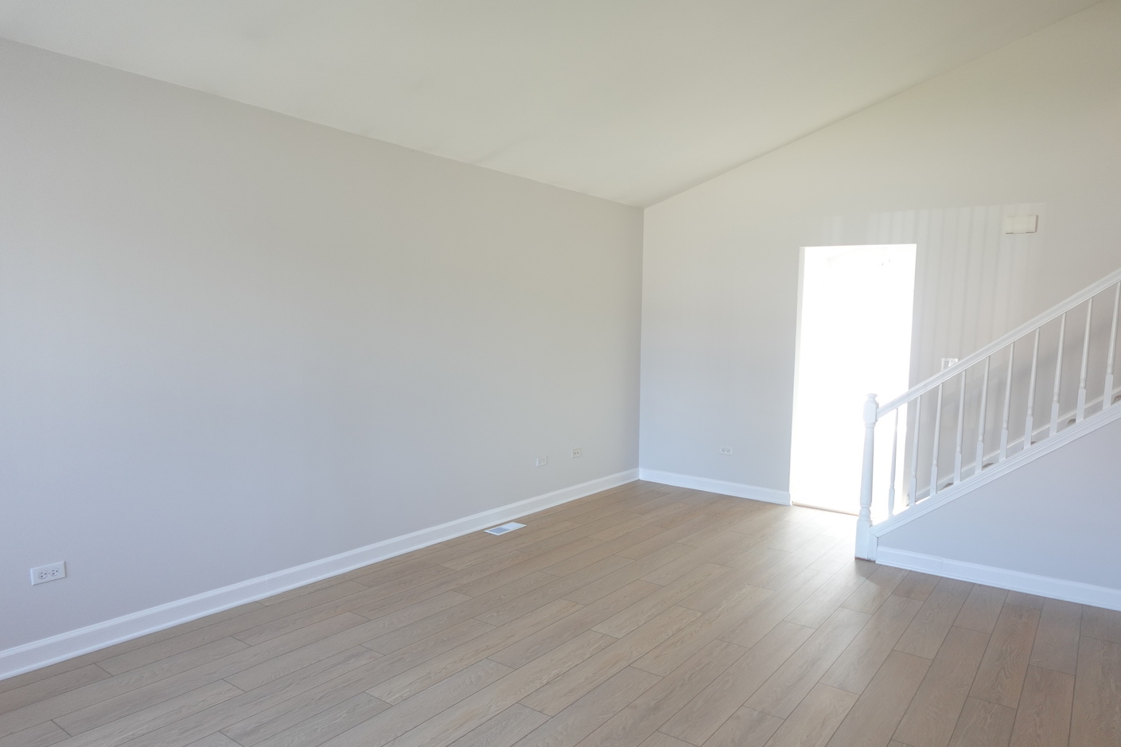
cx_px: 636
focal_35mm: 23
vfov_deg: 55.0
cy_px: 405
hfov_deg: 75.7
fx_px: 716
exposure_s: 1/80
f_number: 2
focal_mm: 7.6
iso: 200
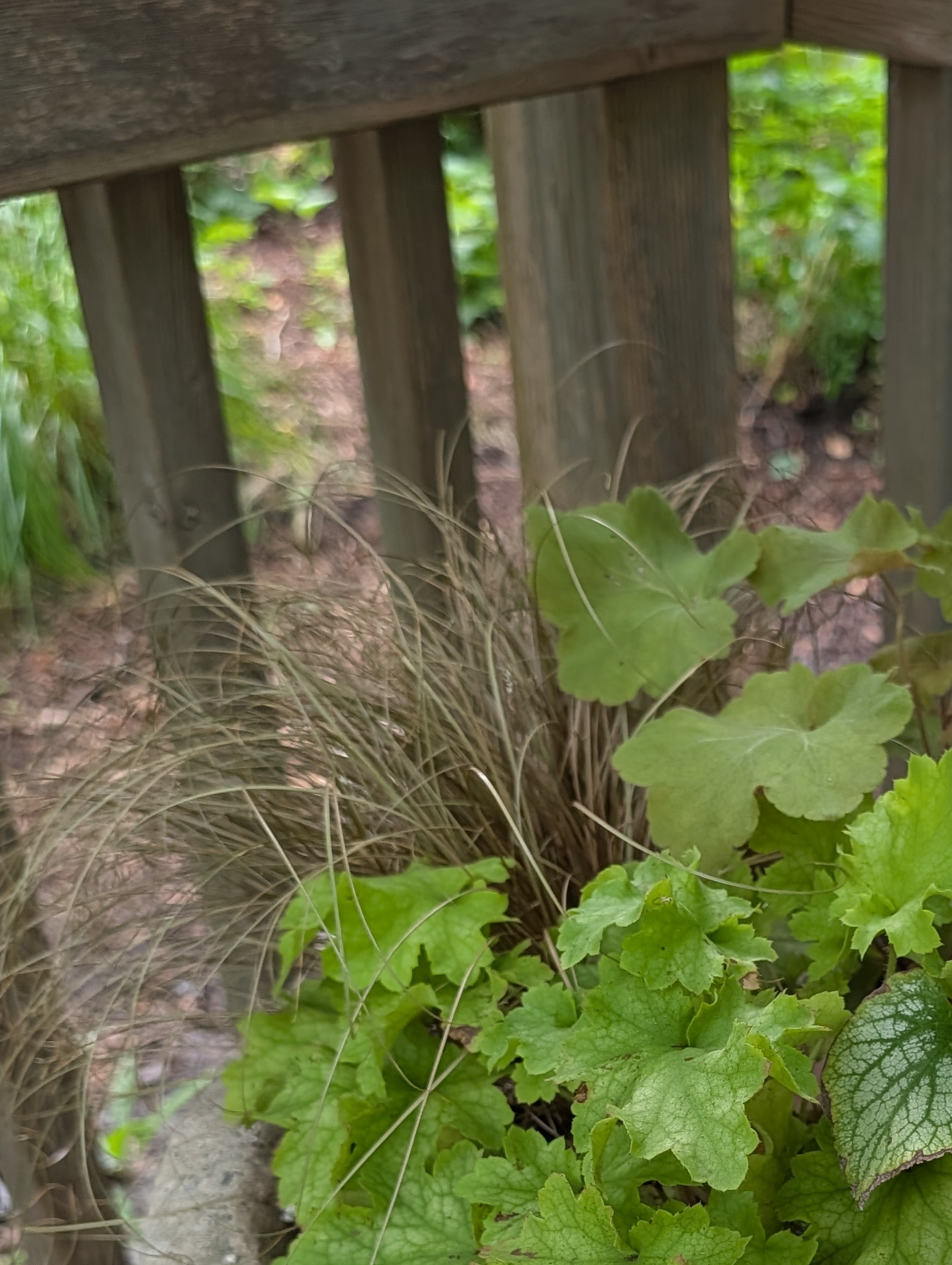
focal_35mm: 53
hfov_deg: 26.7
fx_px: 1939
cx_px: 853
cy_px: 1090
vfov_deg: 34.5
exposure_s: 1/126
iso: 286
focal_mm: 6.9
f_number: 1.68
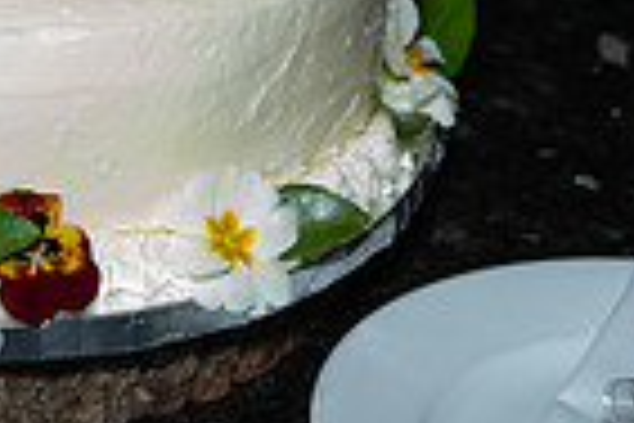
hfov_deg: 12.8
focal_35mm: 152
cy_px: 110
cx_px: -297
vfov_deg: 9.0
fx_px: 2677
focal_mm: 37
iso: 2500
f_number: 3.5
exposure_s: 1/125
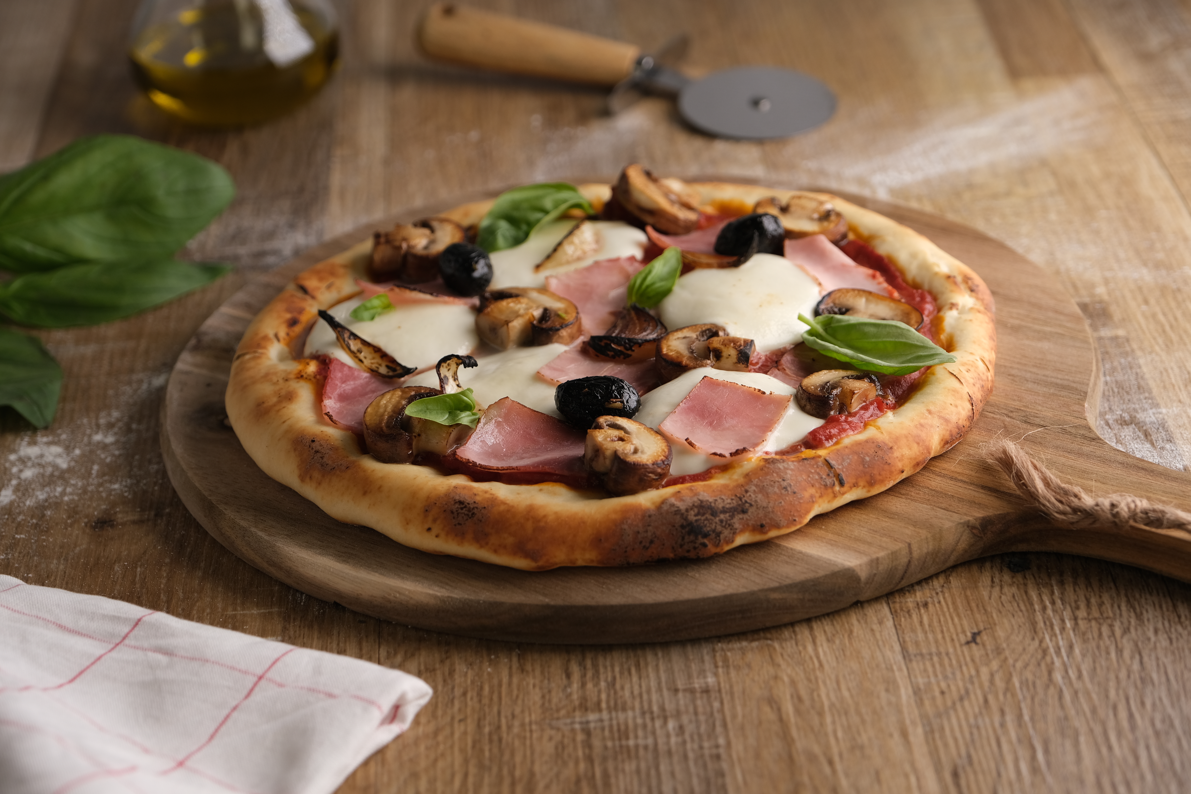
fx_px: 2746
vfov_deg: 16.5
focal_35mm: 83
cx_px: 596
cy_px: 397
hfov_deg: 24.5
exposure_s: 1/250
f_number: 4
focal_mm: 55
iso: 200
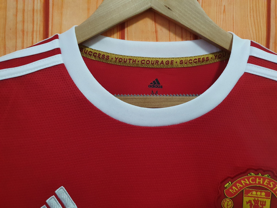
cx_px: 138
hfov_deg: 67.3
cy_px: 104
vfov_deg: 53.1
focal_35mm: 26
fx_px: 208
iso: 640
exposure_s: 1/50
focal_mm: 4.32
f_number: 1.5
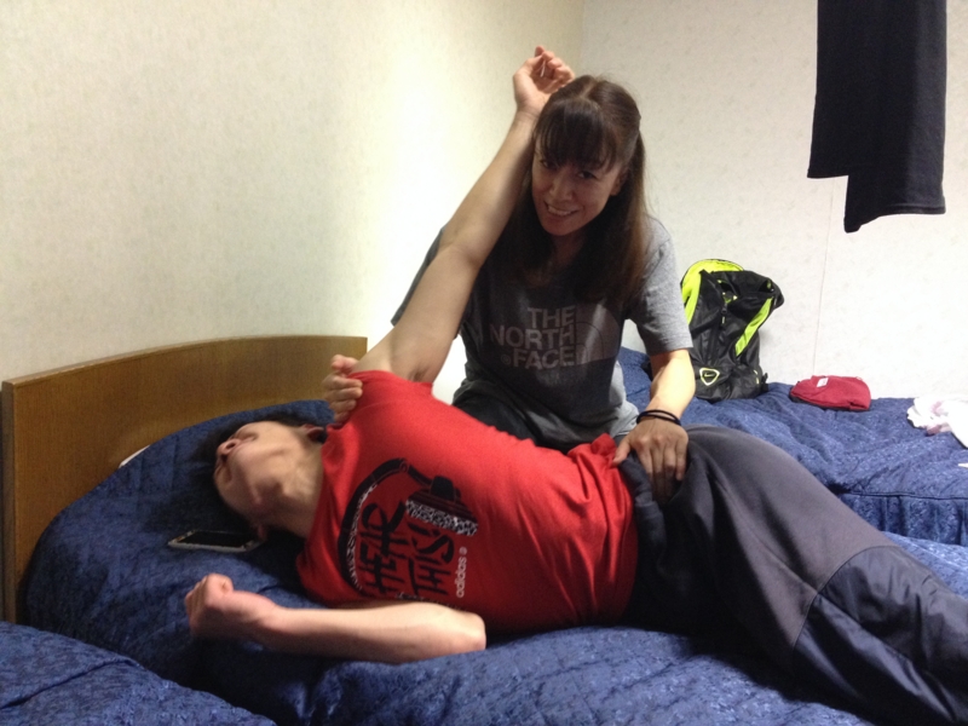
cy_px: 363
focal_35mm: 35
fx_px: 979
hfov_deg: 52.6
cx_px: 484
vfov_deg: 40.7
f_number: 2.4
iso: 320
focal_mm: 4.28
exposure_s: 1/20
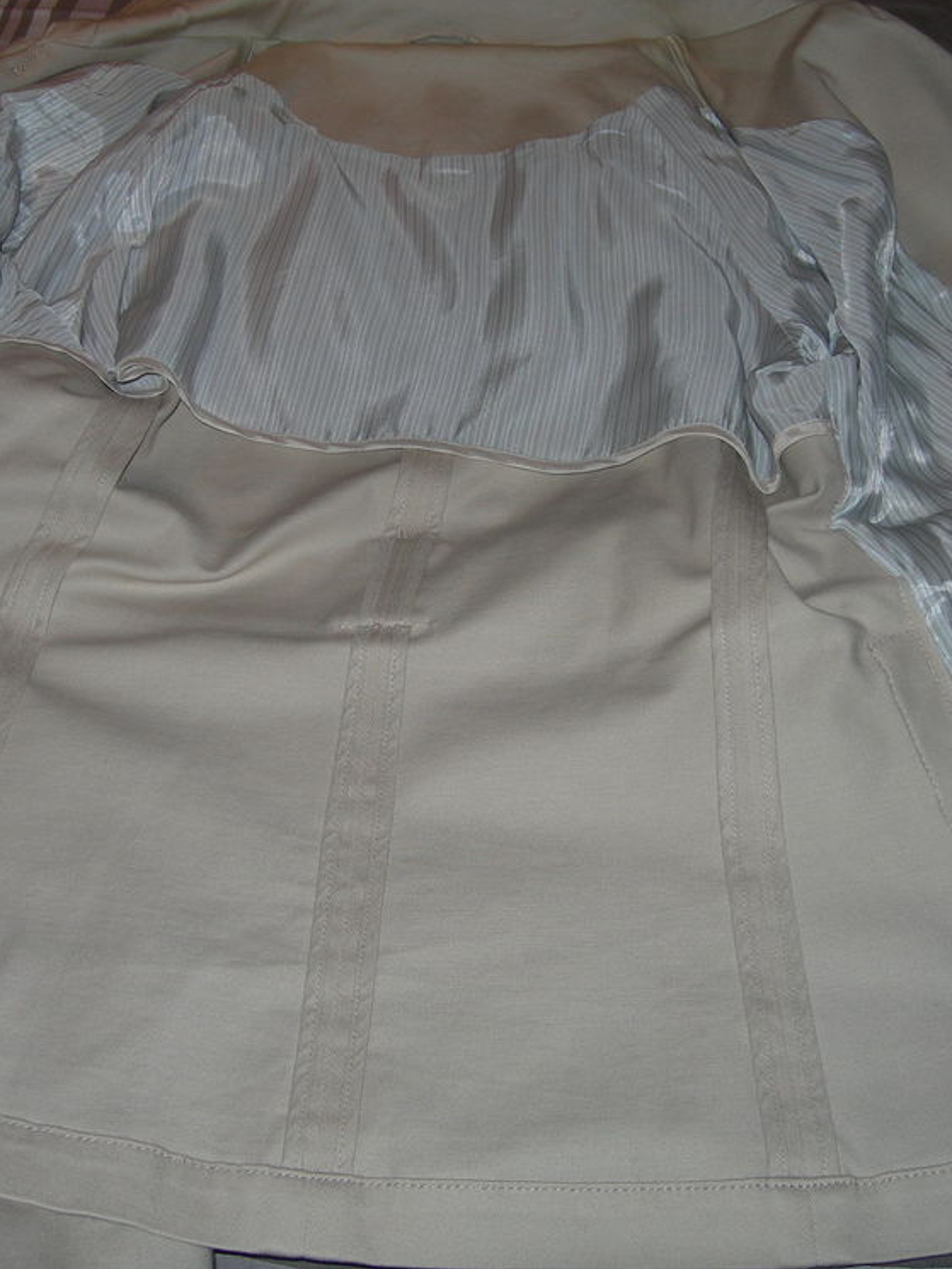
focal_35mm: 51
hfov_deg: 28.6
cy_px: 632
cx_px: 523
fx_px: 1870
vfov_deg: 37.5
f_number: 2.8
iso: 50
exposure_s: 1/60.1
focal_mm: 7.8
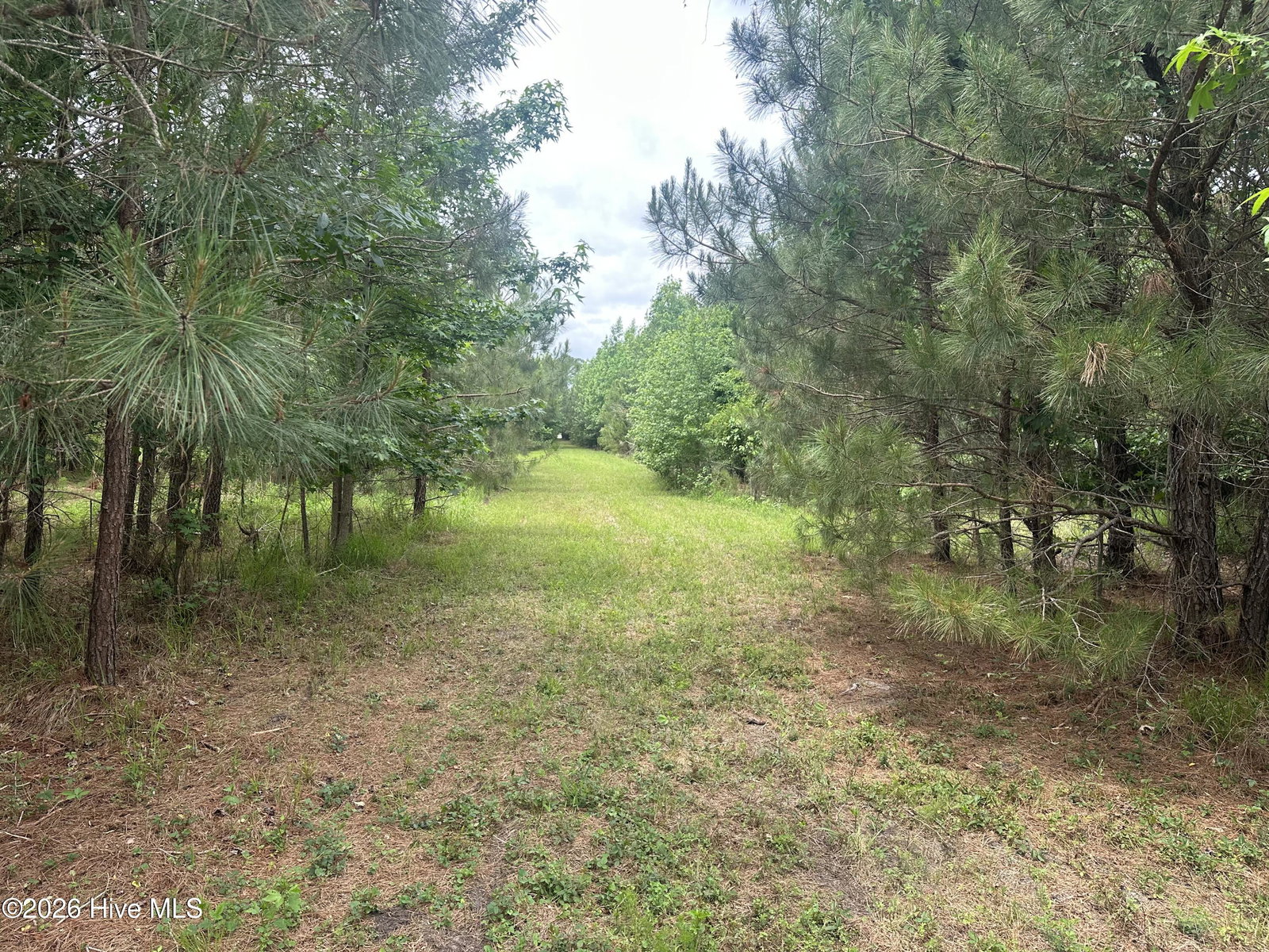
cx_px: 634
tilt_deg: -1.8
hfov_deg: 71.6
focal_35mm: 24
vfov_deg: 56.8
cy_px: 476
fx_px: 880
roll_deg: -1.6
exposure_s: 1/850
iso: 80
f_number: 1.78
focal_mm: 6.86
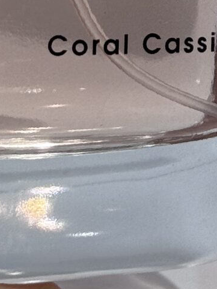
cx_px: 285
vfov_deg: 7.7
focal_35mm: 255
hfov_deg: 5.8
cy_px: -64
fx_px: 2133
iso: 64
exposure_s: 1/522
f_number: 1.78
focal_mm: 6.76
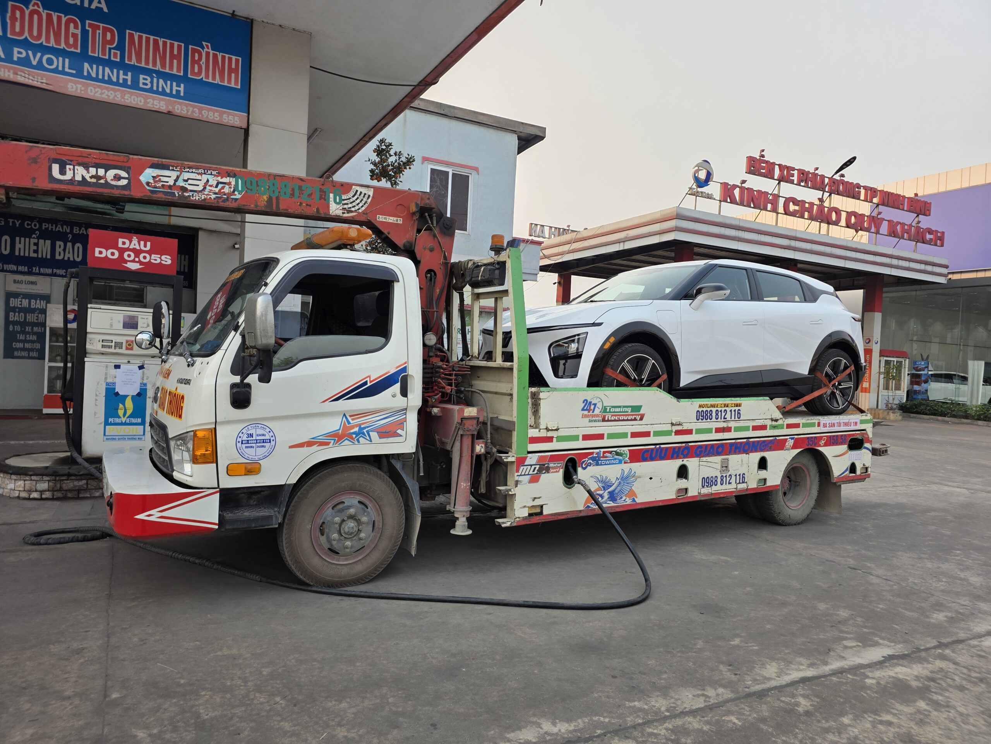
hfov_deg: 73.9
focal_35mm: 23
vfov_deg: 58.9
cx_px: 496
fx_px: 658
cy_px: 372
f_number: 1.7
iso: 80
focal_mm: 6.3
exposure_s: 1/1632
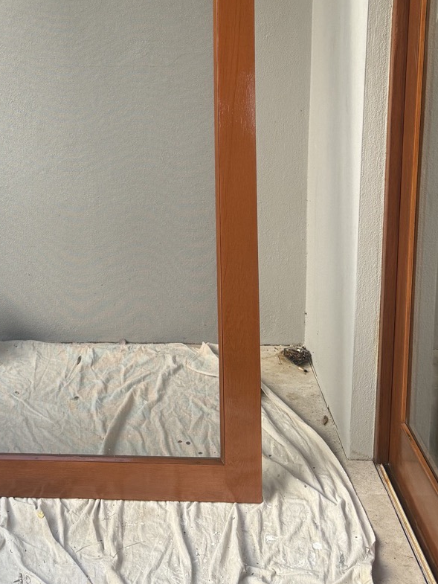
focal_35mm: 55
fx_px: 928
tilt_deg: -11.2
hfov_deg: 25.8
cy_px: 89
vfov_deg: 33.6
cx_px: 51
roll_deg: +1.5
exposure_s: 1/504
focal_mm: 6.76
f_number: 1.78
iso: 100
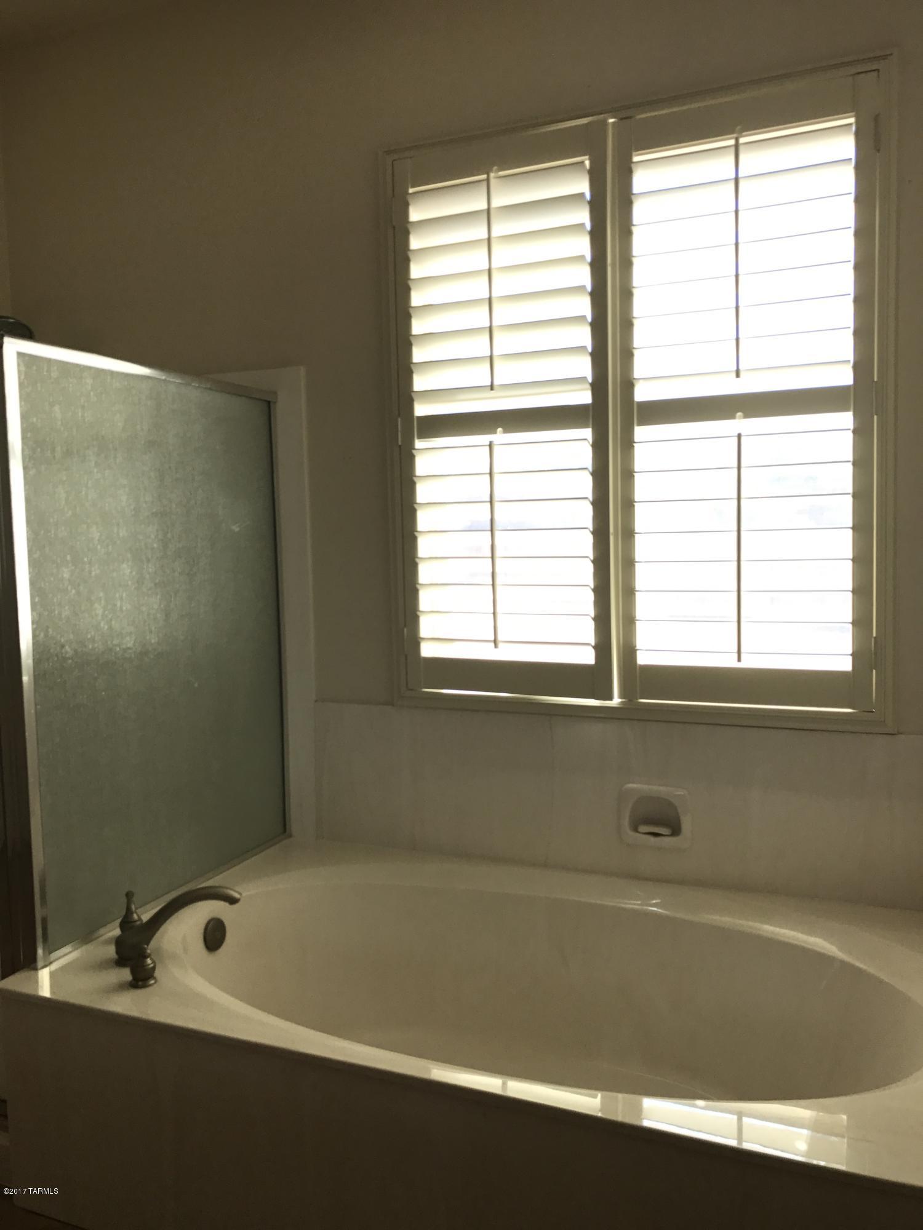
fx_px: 995
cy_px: 615
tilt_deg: -3.8
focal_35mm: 28
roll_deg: +2.0
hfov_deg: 49.7
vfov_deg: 63.4
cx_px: 462
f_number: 1.8
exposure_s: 1/257
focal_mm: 3.99
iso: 20
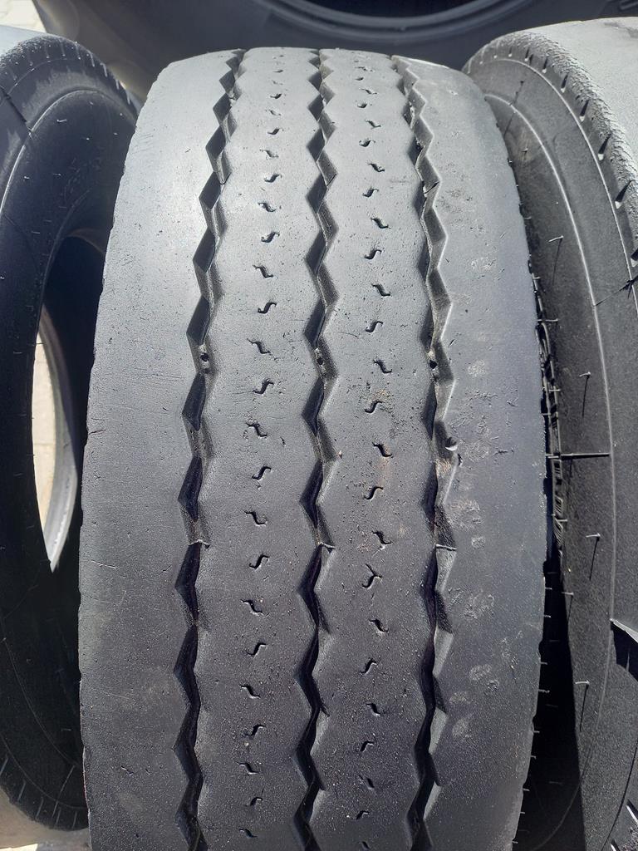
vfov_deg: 69.4
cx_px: 319
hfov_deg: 54.9
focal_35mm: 25
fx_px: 614
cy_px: 426
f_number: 1.8
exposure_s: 1/260
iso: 50
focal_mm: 4.65
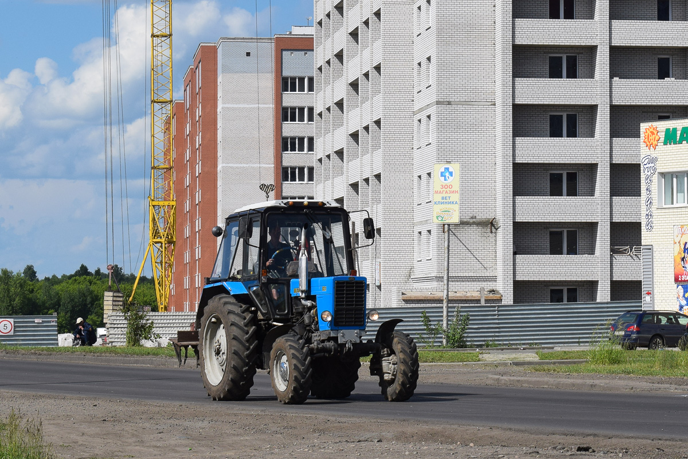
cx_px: 344
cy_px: 230
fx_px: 1577
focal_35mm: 82
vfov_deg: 16.6
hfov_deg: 24.6
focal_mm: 55
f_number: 11
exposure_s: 1/500
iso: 200
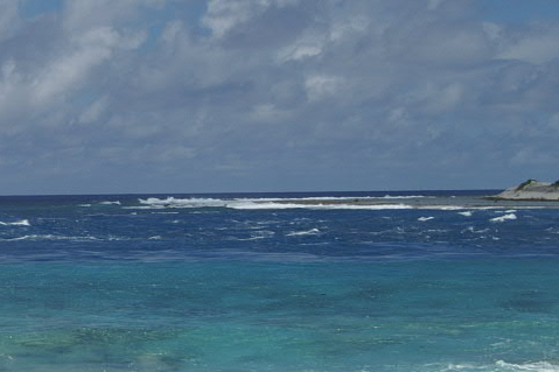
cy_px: 154
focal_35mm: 113
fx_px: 1754
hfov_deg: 17.3
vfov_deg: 12.1
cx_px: -96
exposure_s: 1/300
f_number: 8
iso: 100
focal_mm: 24
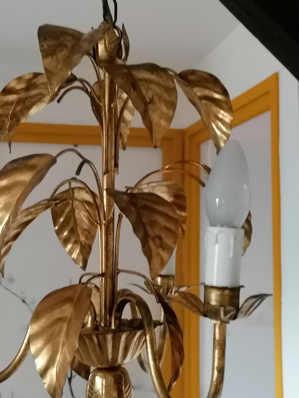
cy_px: 192
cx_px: 107
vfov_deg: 38.2
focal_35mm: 50
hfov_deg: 29.0
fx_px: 576
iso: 400
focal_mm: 4.75
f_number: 1.8
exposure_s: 1/25
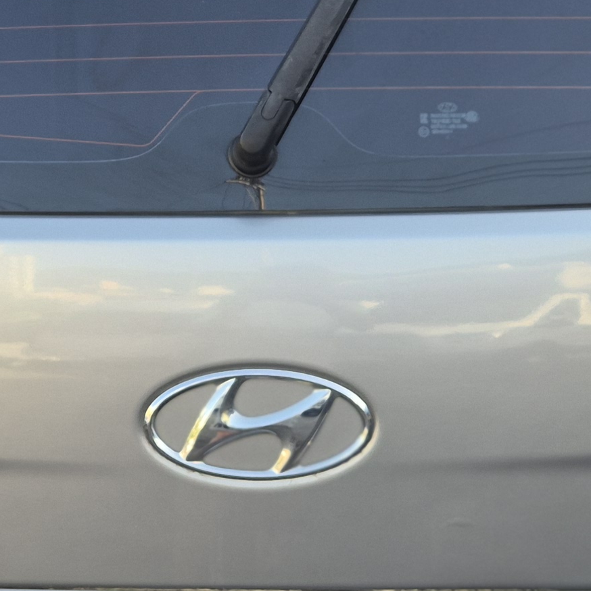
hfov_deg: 18.5
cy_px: 206
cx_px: 139
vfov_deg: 18.6
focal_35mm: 93
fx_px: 1796
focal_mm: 5.4
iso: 25
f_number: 1.8
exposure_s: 1/176
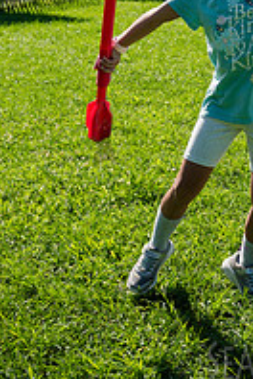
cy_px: 37
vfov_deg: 26.4
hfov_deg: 17.1
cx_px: 351
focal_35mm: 74
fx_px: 780
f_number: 3.5
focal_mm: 24
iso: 200
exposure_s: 1/1250
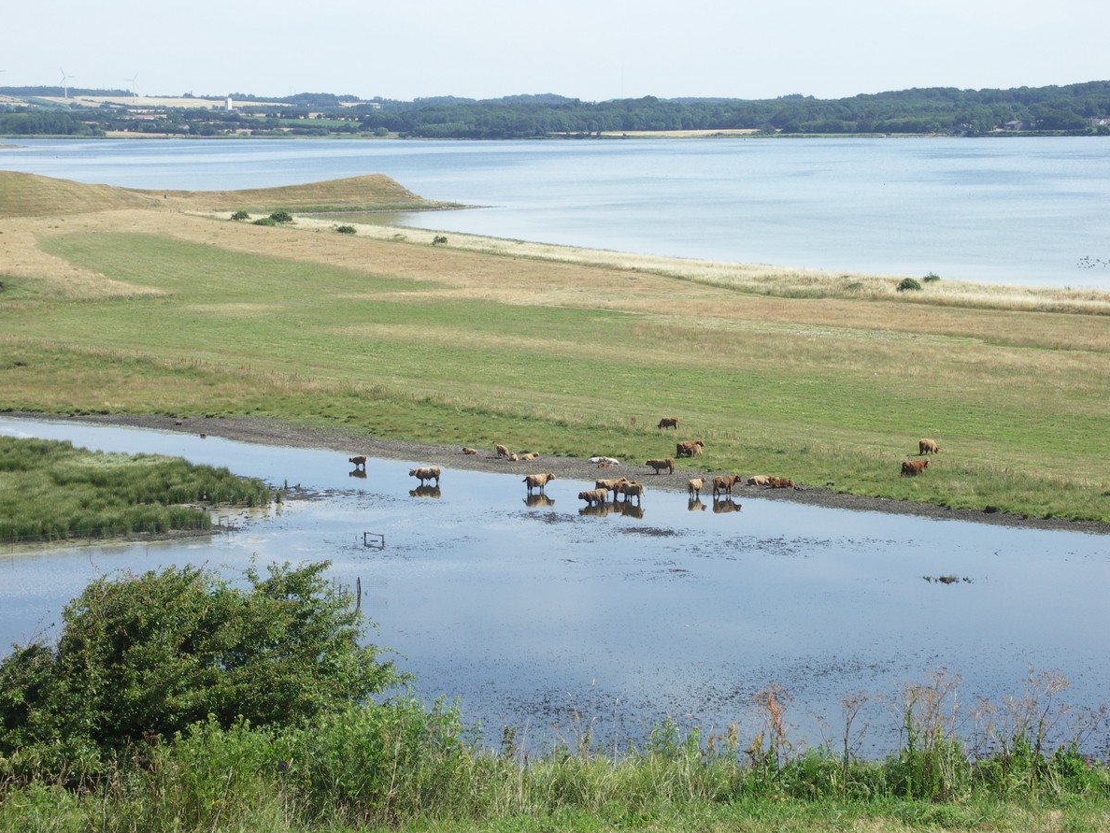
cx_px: 550
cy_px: 415
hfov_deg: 18.9
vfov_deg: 14.2
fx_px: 3335
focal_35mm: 104
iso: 100
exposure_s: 1/160
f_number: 8
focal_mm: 26.7
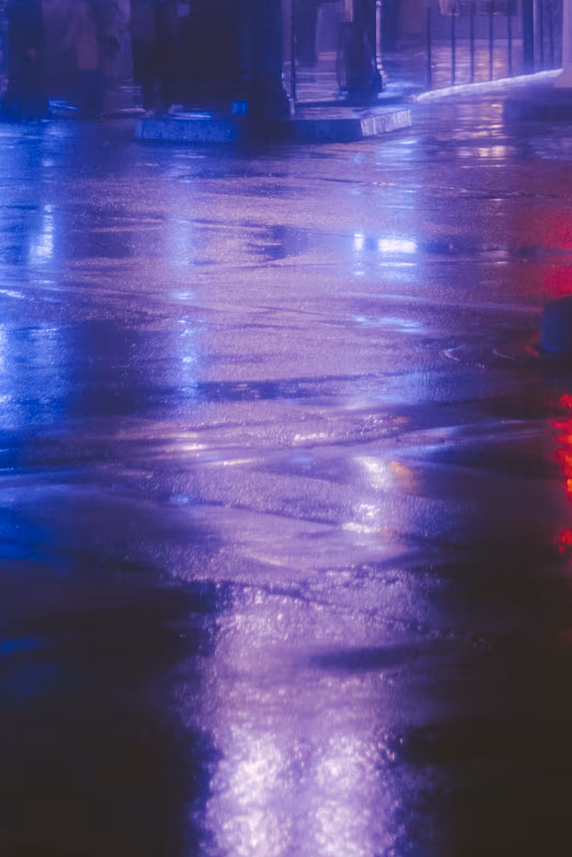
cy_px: -345
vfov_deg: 10.6
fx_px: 4502
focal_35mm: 189
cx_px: 416
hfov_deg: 7.3
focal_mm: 50
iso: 250
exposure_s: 1/250
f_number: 1.8
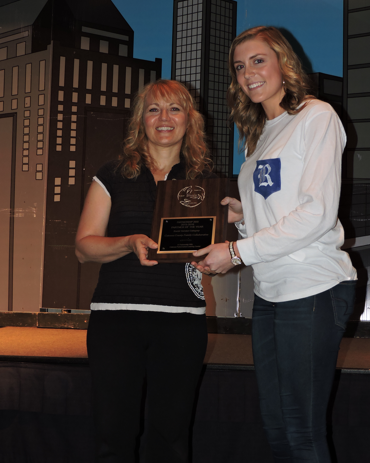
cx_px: 185
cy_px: 239
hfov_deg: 24.2
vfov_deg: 30.0
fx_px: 862
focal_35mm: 63
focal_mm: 10.7
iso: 200
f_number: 3.7
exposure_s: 1/40
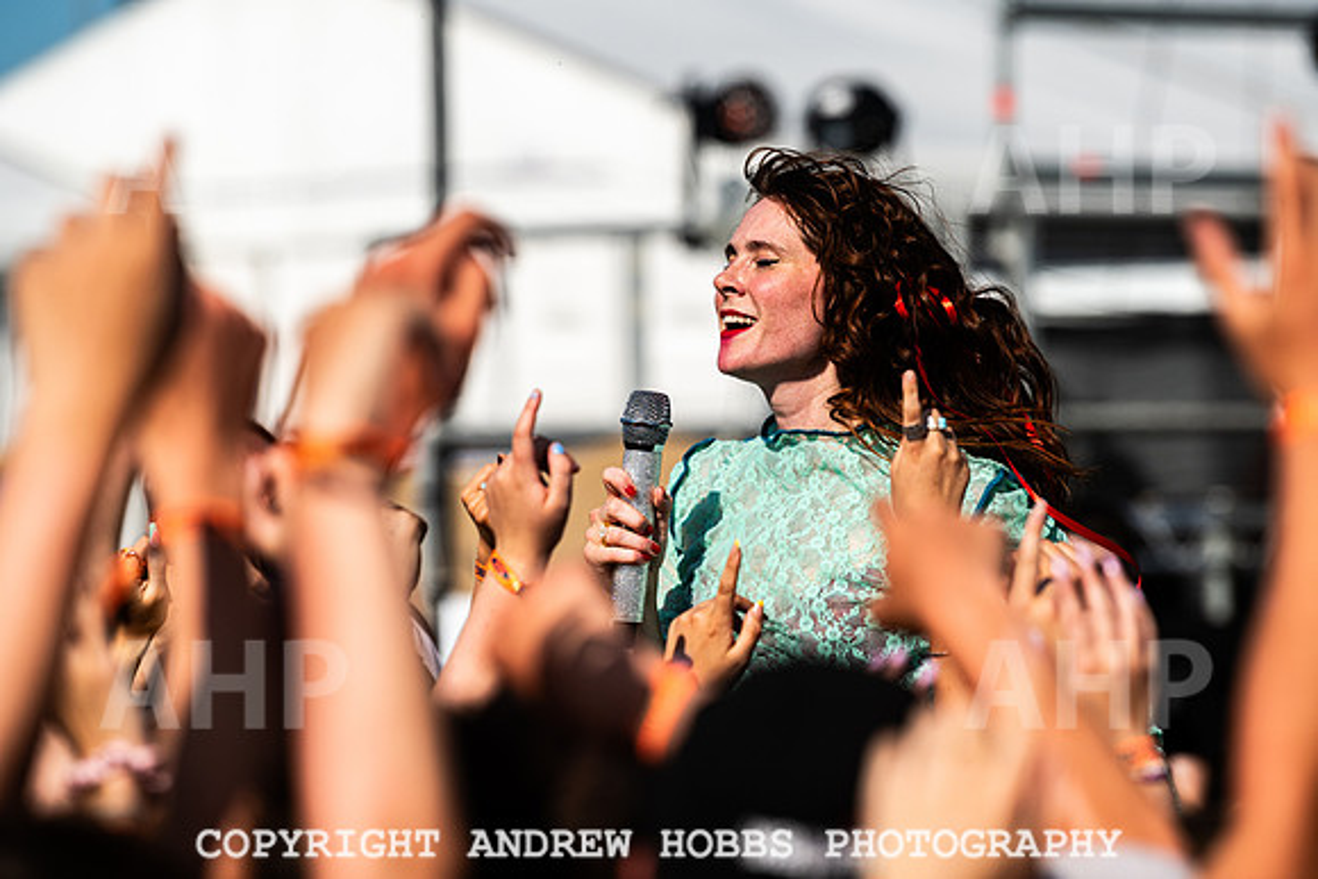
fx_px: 8637
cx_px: 766
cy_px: 361
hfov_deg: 8.7
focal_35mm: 236
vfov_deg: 5.8
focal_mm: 200
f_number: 4
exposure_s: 1/5000
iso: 200
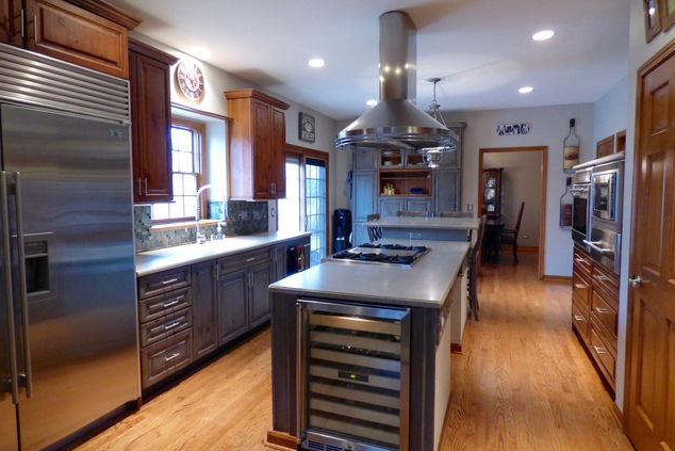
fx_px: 394
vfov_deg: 59.5
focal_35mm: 21
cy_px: 222
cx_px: 338
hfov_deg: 81.2
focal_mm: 3.58
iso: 400
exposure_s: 1/25
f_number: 2.8
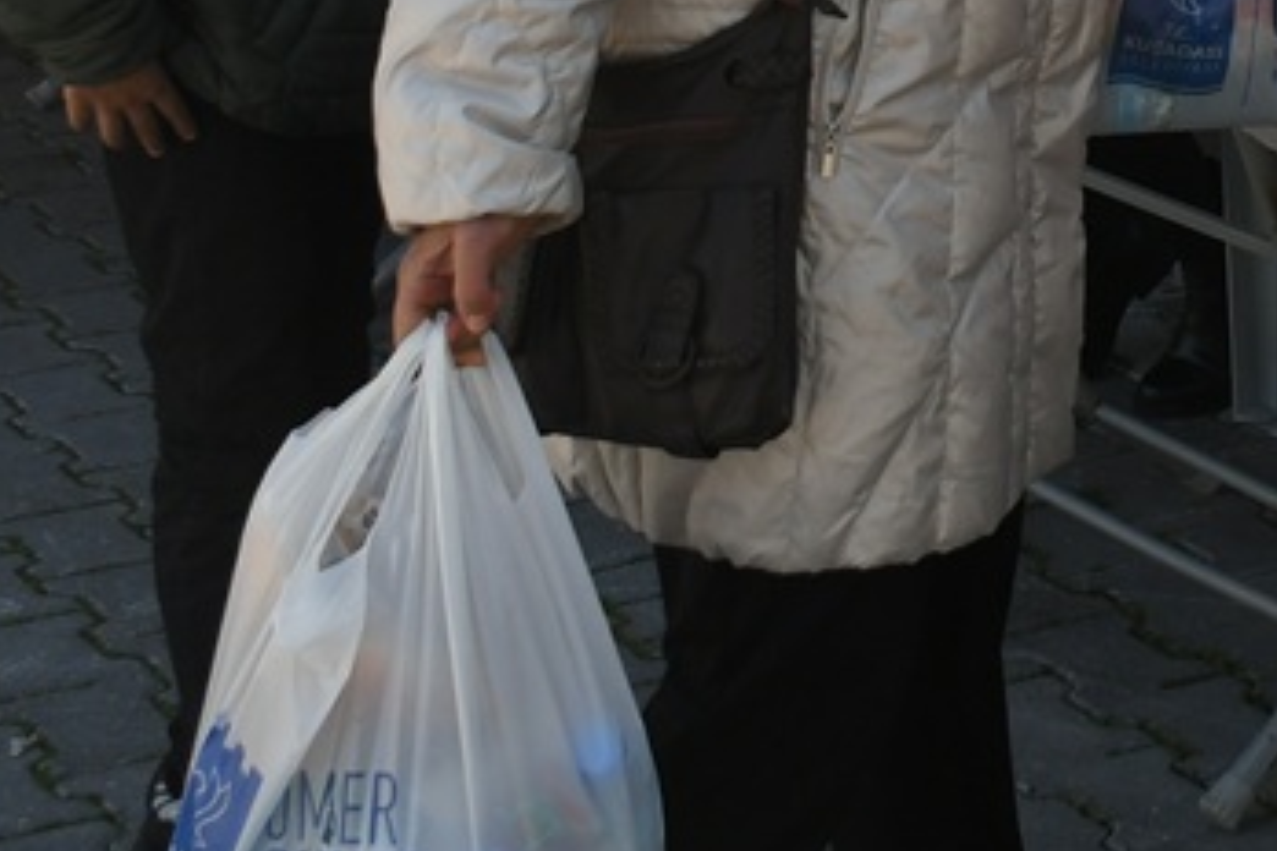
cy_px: -543
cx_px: 1486
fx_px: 3831
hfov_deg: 18.1
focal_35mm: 108
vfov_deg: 11.9
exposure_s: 1/1000
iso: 250
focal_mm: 18
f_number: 4
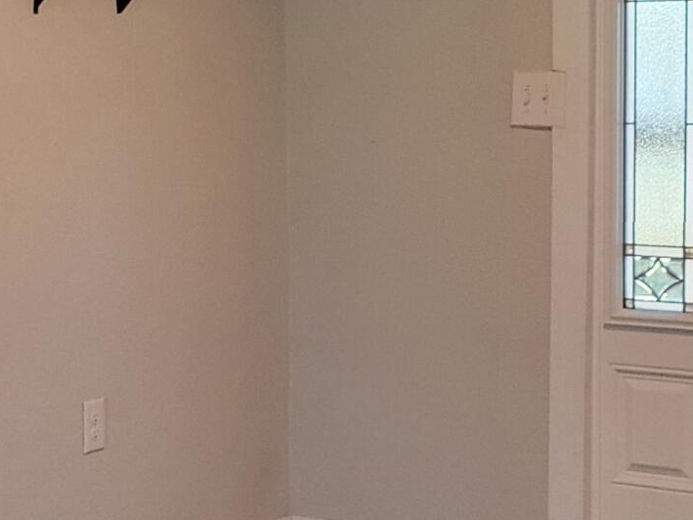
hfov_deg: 17.1
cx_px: -118
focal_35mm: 110
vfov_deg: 13.5
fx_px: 2203
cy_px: 205
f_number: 1.8
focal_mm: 5.4
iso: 200
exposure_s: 1/120
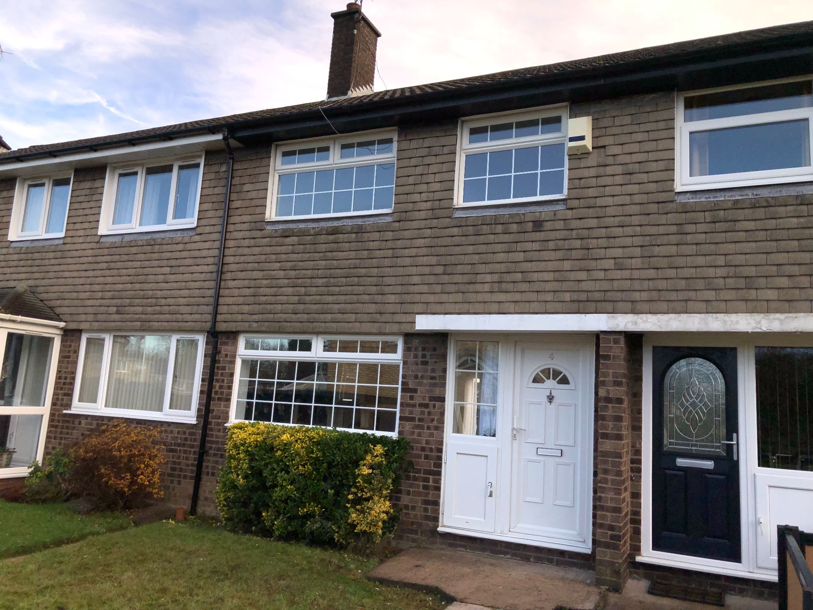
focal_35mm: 28
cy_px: 305
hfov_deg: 63.4
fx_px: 658
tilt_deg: +7.2
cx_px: 406
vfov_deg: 49.7
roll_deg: -5.5
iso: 20
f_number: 1.8
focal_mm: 3.99
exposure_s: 1/1215
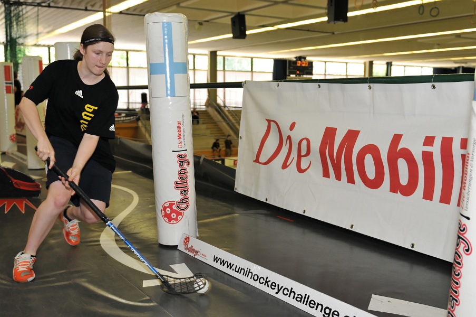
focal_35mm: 39
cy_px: 158
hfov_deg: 49.6
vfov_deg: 34.1
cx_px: 238
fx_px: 515
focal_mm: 26
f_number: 2.8
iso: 400
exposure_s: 1/125
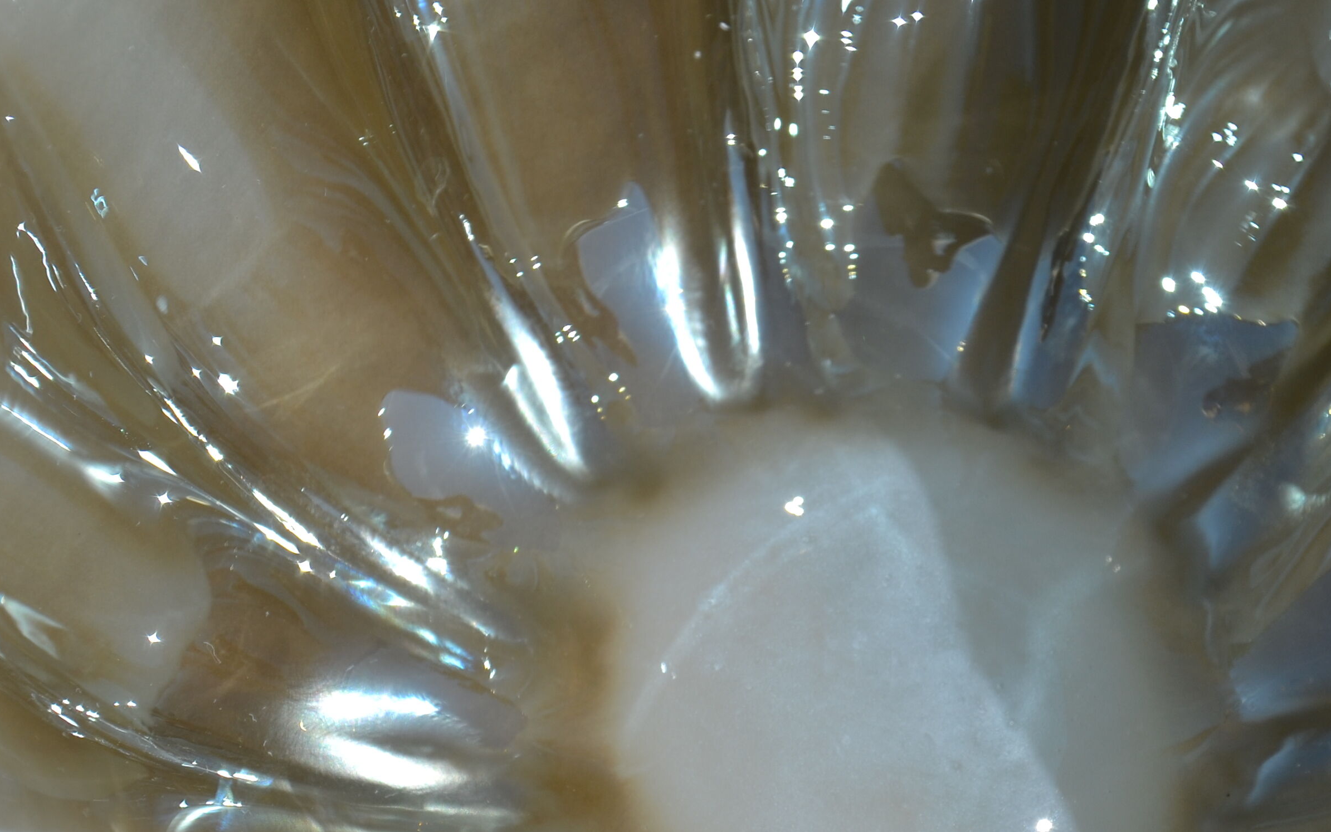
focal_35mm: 171
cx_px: 773
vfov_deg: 7.7
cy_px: 325
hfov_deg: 12.2
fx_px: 6203
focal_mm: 58
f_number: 7.1
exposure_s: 1/800
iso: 100
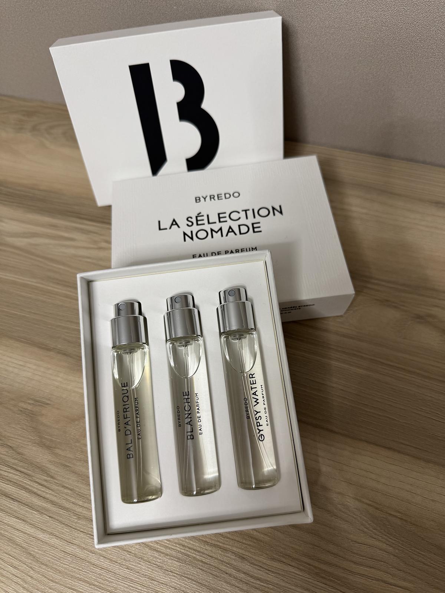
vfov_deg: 71.6
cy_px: 296
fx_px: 411
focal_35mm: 24
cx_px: 222
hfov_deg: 56.8
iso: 100
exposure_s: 1/100
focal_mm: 6.76
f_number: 1.78
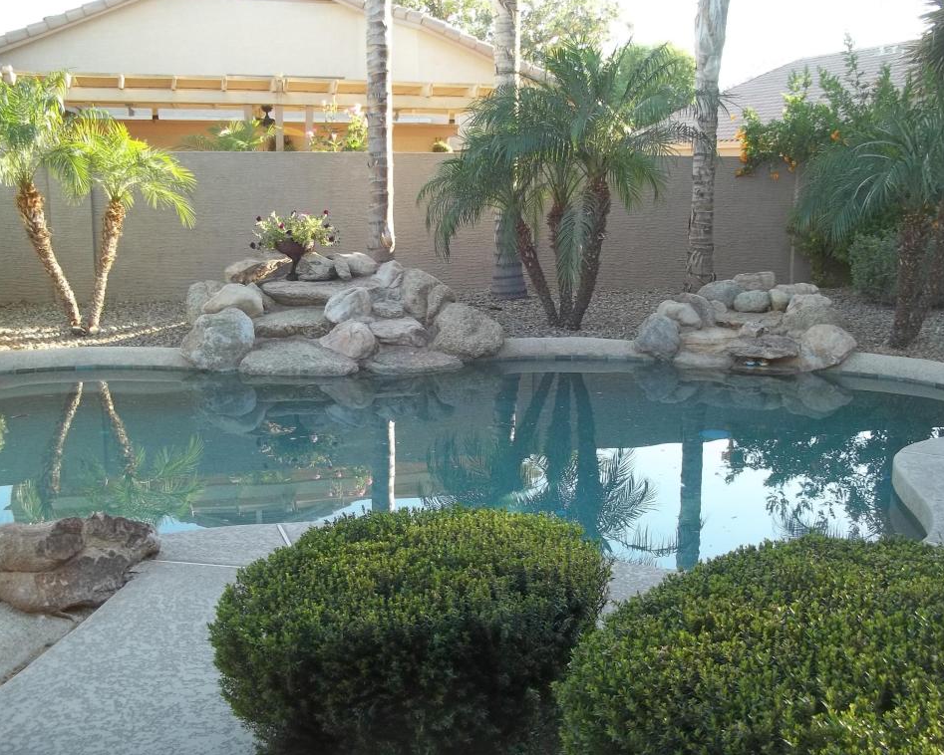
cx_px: 460
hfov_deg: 47.9
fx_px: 1062
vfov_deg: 39.2
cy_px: 375
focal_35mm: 38
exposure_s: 1/80
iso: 64
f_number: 3.1
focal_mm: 6.5
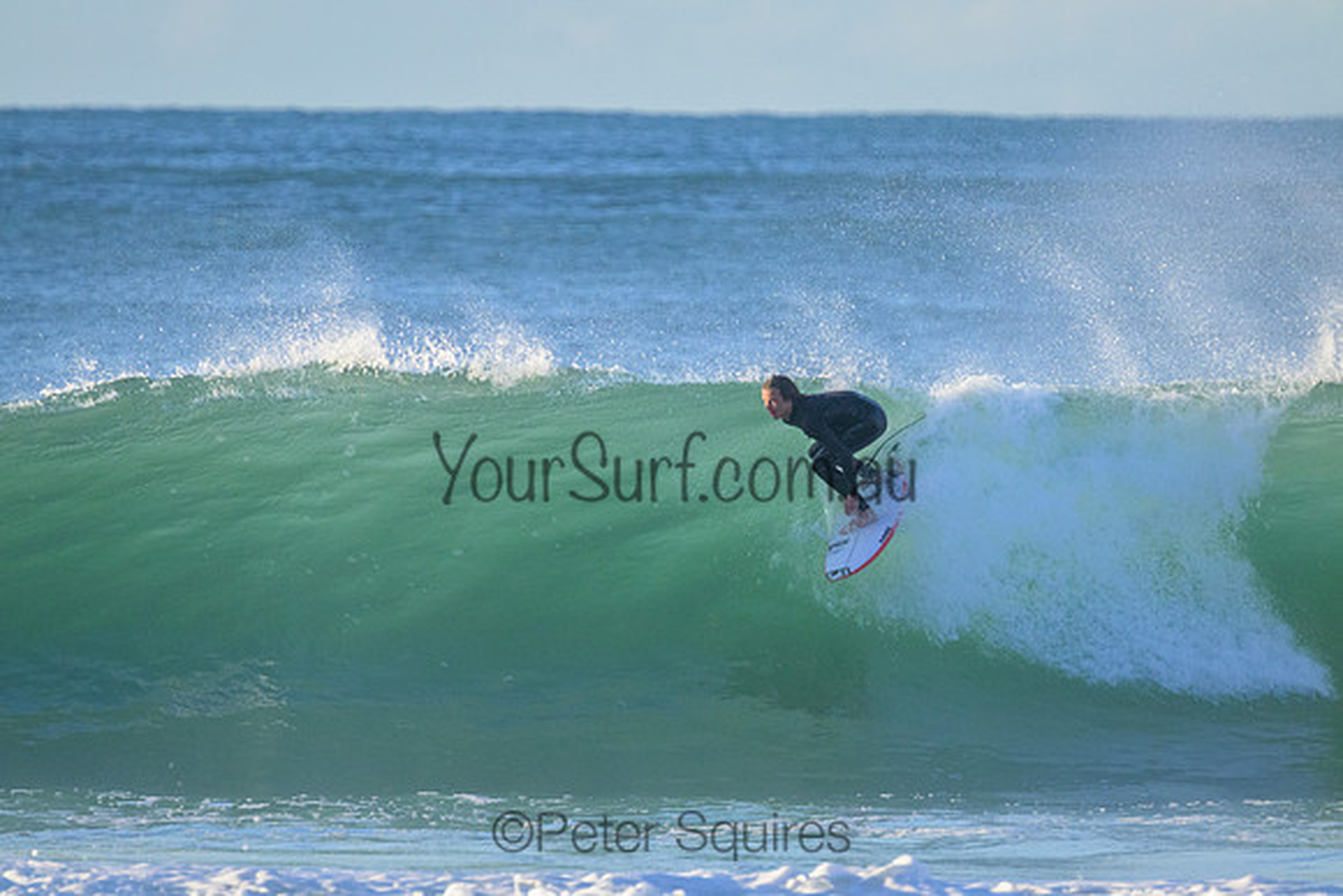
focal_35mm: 680
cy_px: 448
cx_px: 672
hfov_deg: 3.0
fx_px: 25373
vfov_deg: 2.0
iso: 5600
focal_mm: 680
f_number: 11
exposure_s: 1/2000
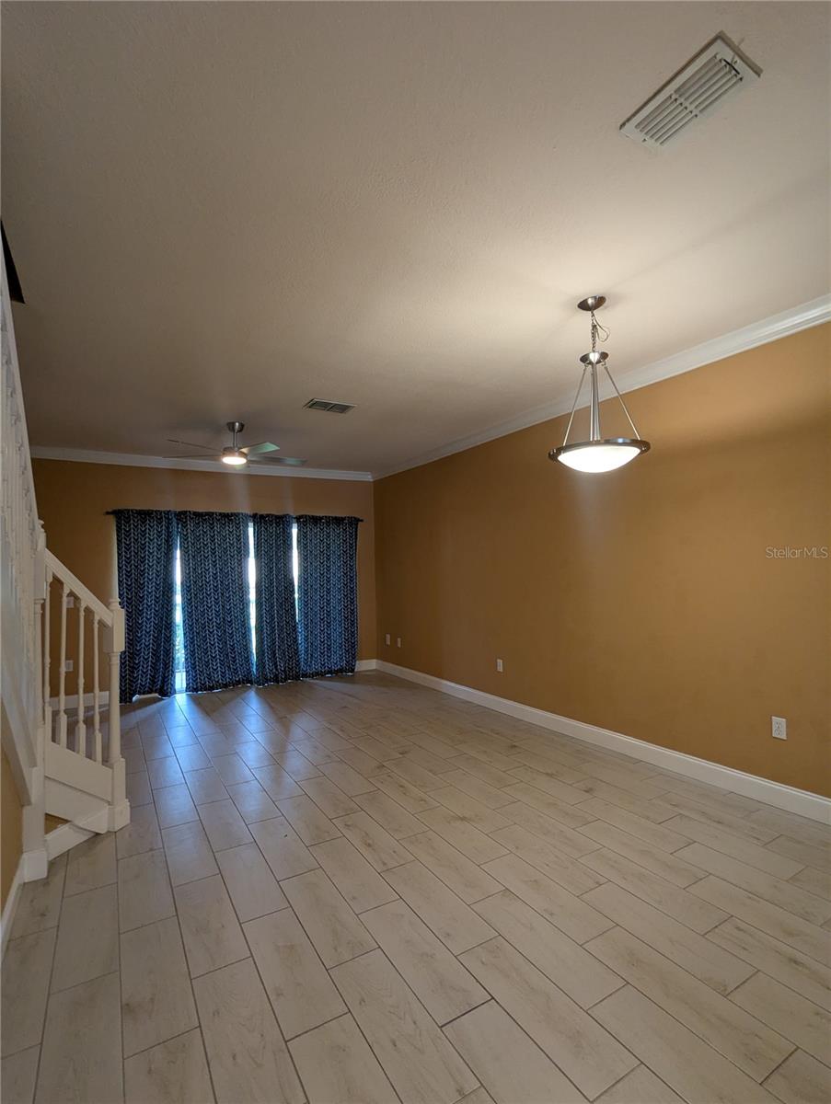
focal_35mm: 16
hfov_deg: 78.2
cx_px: 416
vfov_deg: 94.4
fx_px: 511
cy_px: 552
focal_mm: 2.35
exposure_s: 1/40
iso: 116
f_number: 2.2
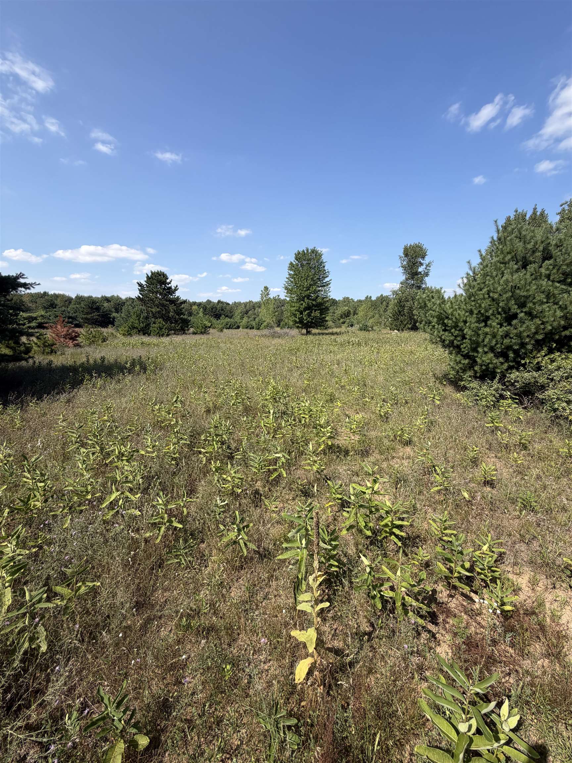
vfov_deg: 102.1
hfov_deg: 85.7
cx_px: 286
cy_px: 382
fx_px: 308
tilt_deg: -11.0
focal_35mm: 14
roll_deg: -1.0
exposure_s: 1/770
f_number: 2.2
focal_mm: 2.22
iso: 25
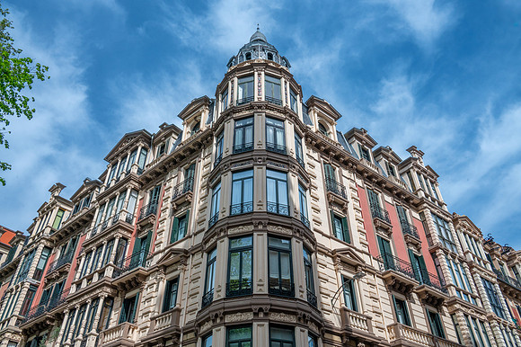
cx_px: 260
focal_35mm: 29
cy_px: 174
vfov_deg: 44.9
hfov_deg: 63.7
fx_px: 419
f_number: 16
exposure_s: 1/500
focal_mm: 29
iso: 400
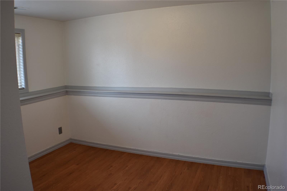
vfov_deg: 36.9
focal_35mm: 36
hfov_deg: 53.1
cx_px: 144
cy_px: 96
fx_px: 287
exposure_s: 1/80
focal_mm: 24
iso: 400
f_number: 4.5
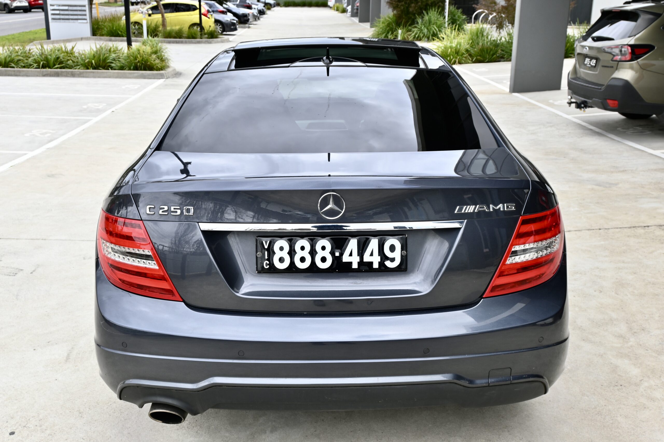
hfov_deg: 52.2
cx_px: 332
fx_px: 678
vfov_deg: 36.2
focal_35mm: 37
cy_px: 221
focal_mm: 24.5
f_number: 7.1
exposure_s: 1/60
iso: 100
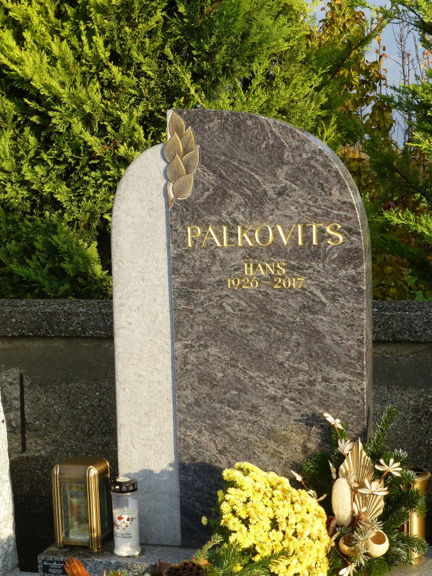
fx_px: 1165
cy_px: 288
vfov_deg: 27.8
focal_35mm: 70
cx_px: 216
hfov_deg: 21.0
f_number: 5
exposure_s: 1/160
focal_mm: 12.5
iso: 100
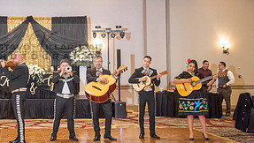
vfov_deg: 16.3
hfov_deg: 27.7
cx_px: 34
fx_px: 499
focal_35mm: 74
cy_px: 45
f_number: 2.8
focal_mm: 35
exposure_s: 1/125
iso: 1600
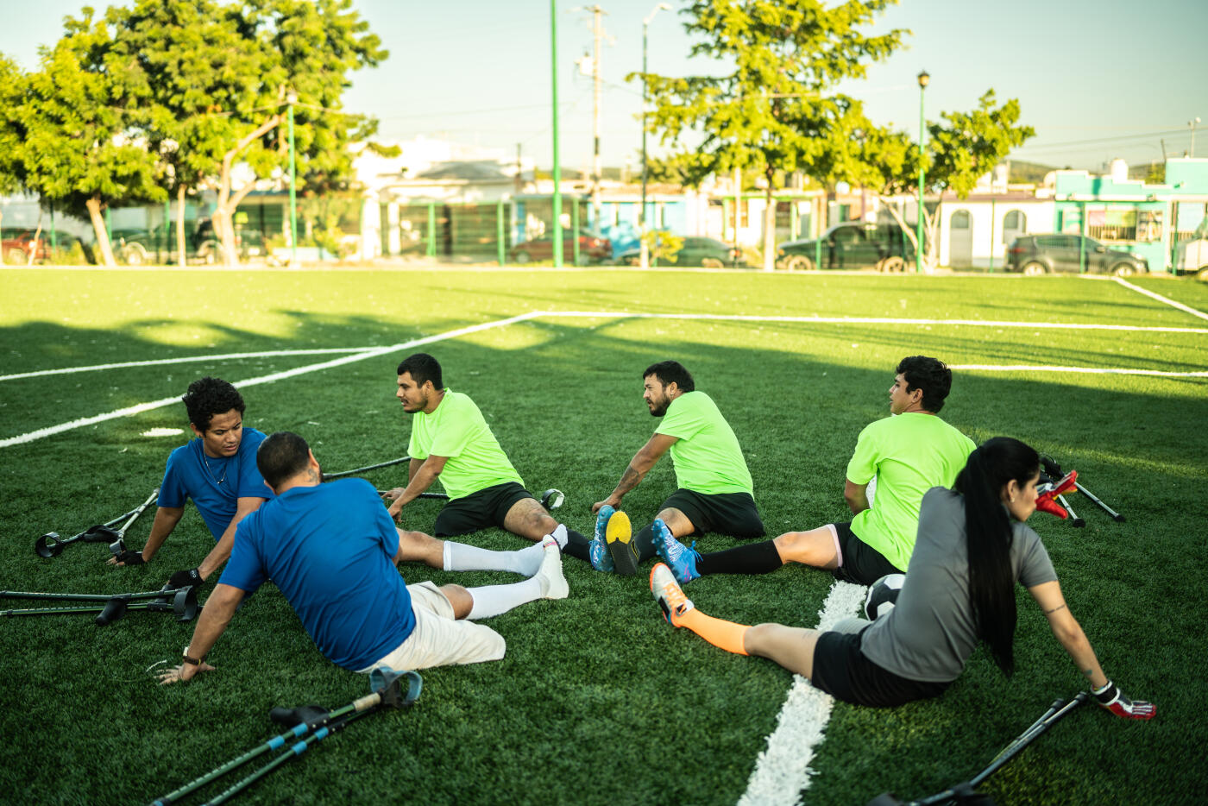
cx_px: 604
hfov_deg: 54.4
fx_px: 1175
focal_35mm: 35
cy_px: 403
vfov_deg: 37.9
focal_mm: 35
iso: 100
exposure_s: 1/1000
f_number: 1.2
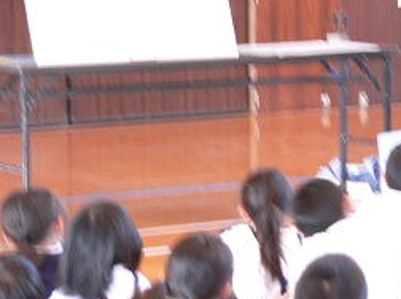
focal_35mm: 198
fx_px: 2289
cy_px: 56
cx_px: 345
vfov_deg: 7.5
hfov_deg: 10.0
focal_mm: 18.5
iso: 100
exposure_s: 1/10
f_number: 2.8
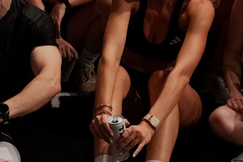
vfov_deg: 11.5
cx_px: 103
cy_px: -31
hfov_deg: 17.5
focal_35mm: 117
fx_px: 790
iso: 16000
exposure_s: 1/320
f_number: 5.6
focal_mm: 28
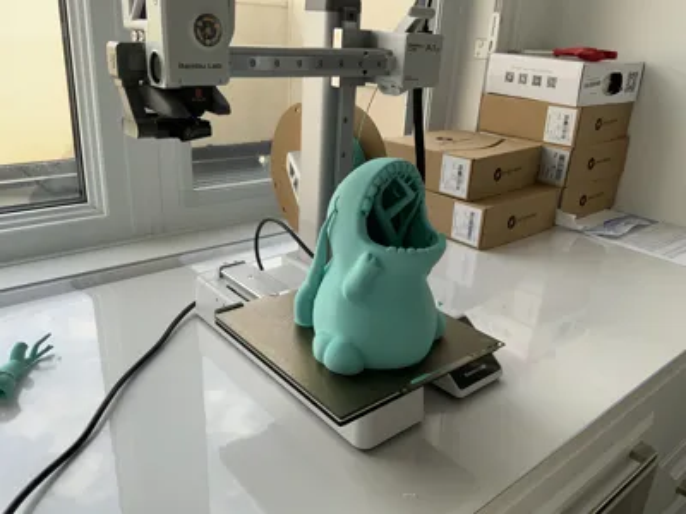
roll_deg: -4.5
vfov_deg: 48.2
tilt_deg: -21.7
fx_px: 575
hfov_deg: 61.7
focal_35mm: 29
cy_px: 257
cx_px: 343
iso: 16
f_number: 1.8
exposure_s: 1/142
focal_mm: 3
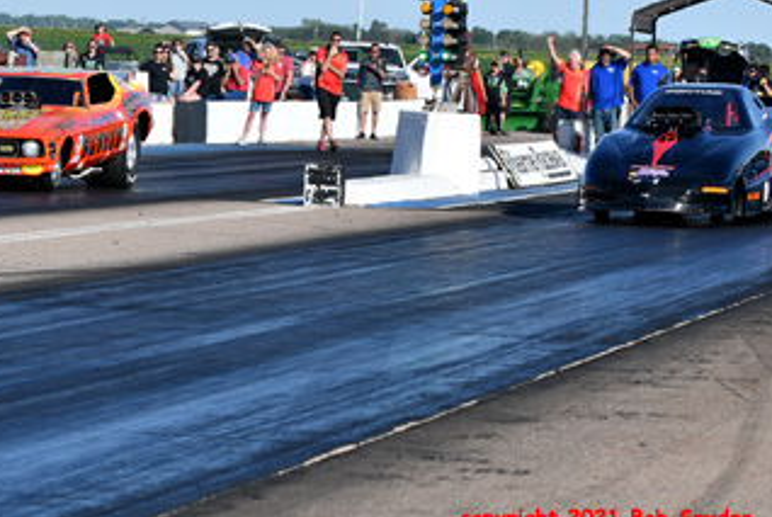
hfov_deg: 9.3
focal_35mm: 220
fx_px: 4724
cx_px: 318
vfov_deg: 6.3
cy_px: 169
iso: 160
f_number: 5.6
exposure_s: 1/1250
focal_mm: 70
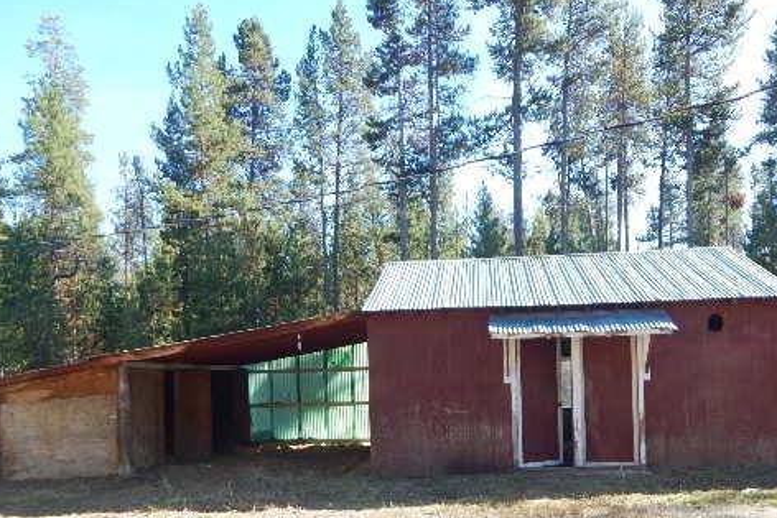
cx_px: 448
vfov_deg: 41.6
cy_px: 360
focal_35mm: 31
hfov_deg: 60.0
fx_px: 669
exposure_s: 1/250
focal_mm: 4
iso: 125
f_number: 3
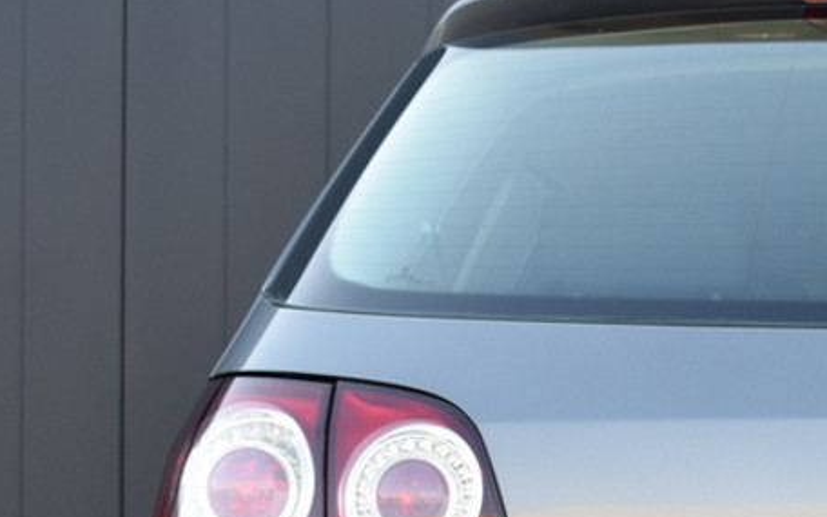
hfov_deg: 16.5
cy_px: 694
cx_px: 968
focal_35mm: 122
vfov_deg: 10.5
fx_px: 2750
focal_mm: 26
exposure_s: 1/160
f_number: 6.3
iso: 400
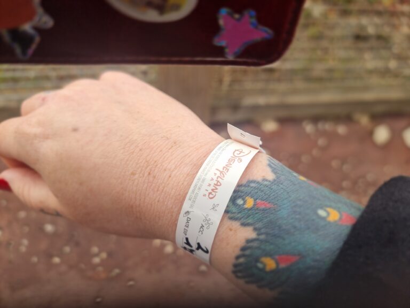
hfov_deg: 71.6
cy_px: 154
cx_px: 205
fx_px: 284
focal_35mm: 24
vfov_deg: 56.8
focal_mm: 6.7
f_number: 1.8
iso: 50
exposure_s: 1/123
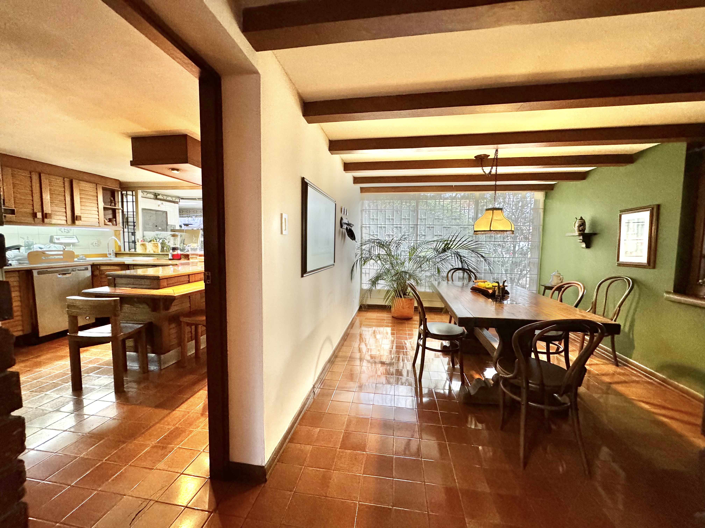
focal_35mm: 14
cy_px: 264
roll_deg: +0.0
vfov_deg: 85.7
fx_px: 285
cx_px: 352
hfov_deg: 102.1
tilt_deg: -4.0
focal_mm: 2.22
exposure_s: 1/60
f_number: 2.2
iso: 320
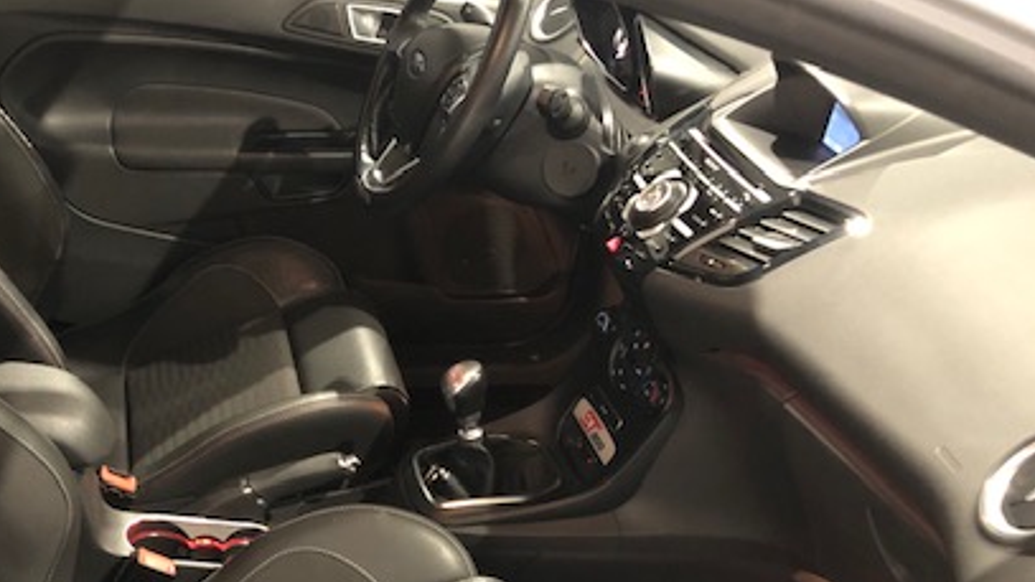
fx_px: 1317
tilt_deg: -36.2
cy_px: 483
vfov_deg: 24.4
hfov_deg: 41.7
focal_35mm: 48
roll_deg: -1.4
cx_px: 272
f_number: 1.8
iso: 100
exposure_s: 1/4
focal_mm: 3.99
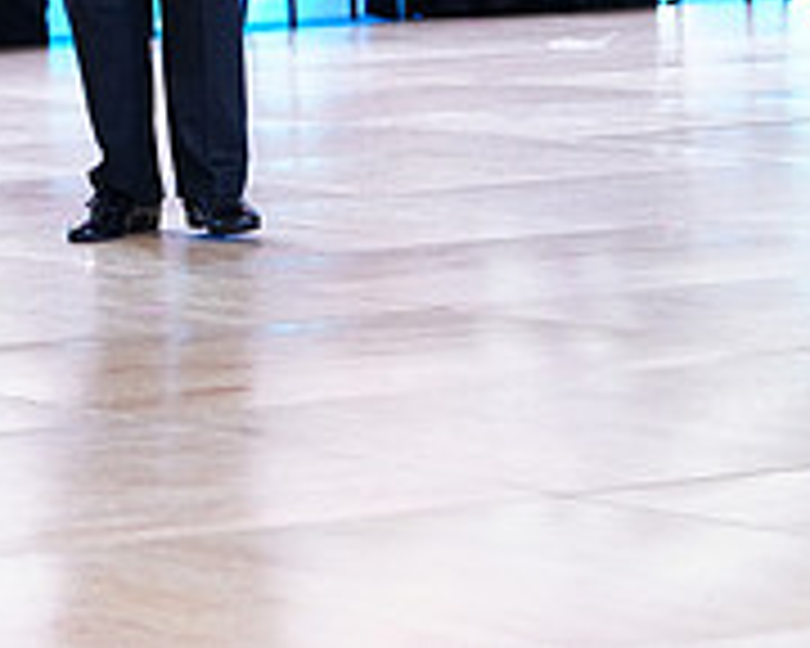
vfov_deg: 6.3
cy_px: -218
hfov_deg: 7.9
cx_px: 549
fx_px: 5873
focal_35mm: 245
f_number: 4
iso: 2500
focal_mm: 81
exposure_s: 1/500
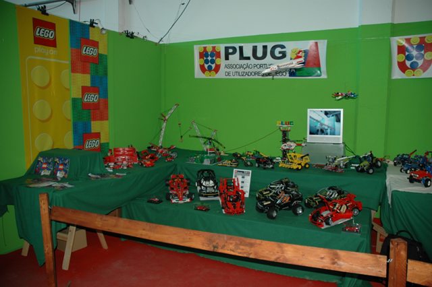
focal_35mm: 27
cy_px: 144
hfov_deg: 67.4
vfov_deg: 47.9
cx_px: 216
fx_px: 324
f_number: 3.5
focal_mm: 18
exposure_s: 1/60
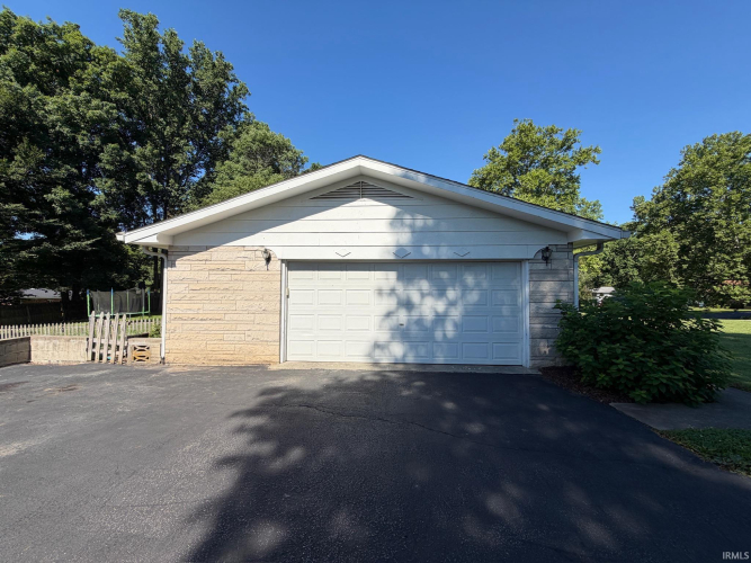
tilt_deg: -0.5
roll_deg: +0.3
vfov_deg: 85.7
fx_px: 304
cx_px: 376
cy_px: 282
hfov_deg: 102.1
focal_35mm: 14
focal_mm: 2.22
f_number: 2.2
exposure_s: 1/770
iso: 25
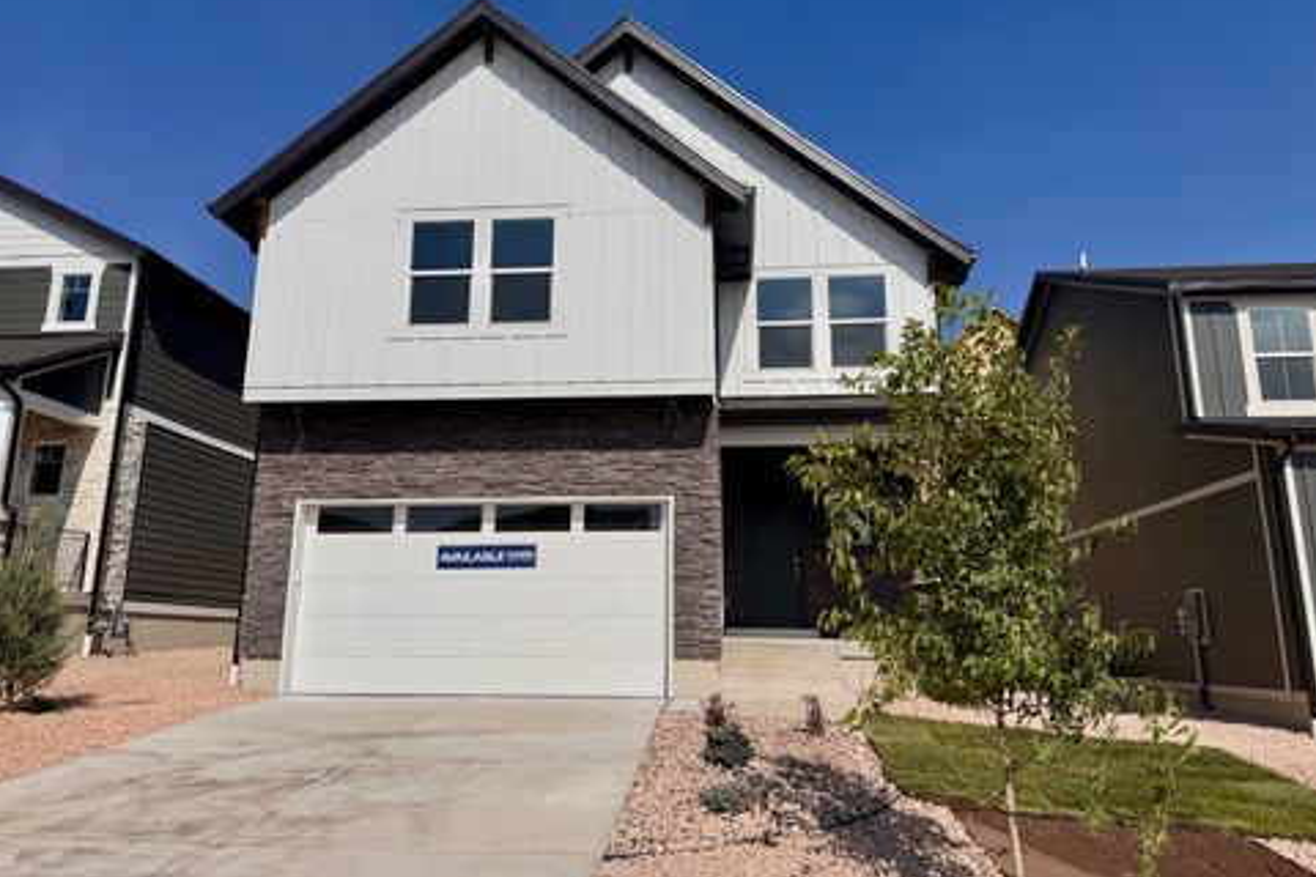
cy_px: 404
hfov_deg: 69.4
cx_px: 639
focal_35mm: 26
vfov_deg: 49.5
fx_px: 950
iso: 64
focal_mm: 6.76
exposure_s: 1/12346
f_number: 1.78
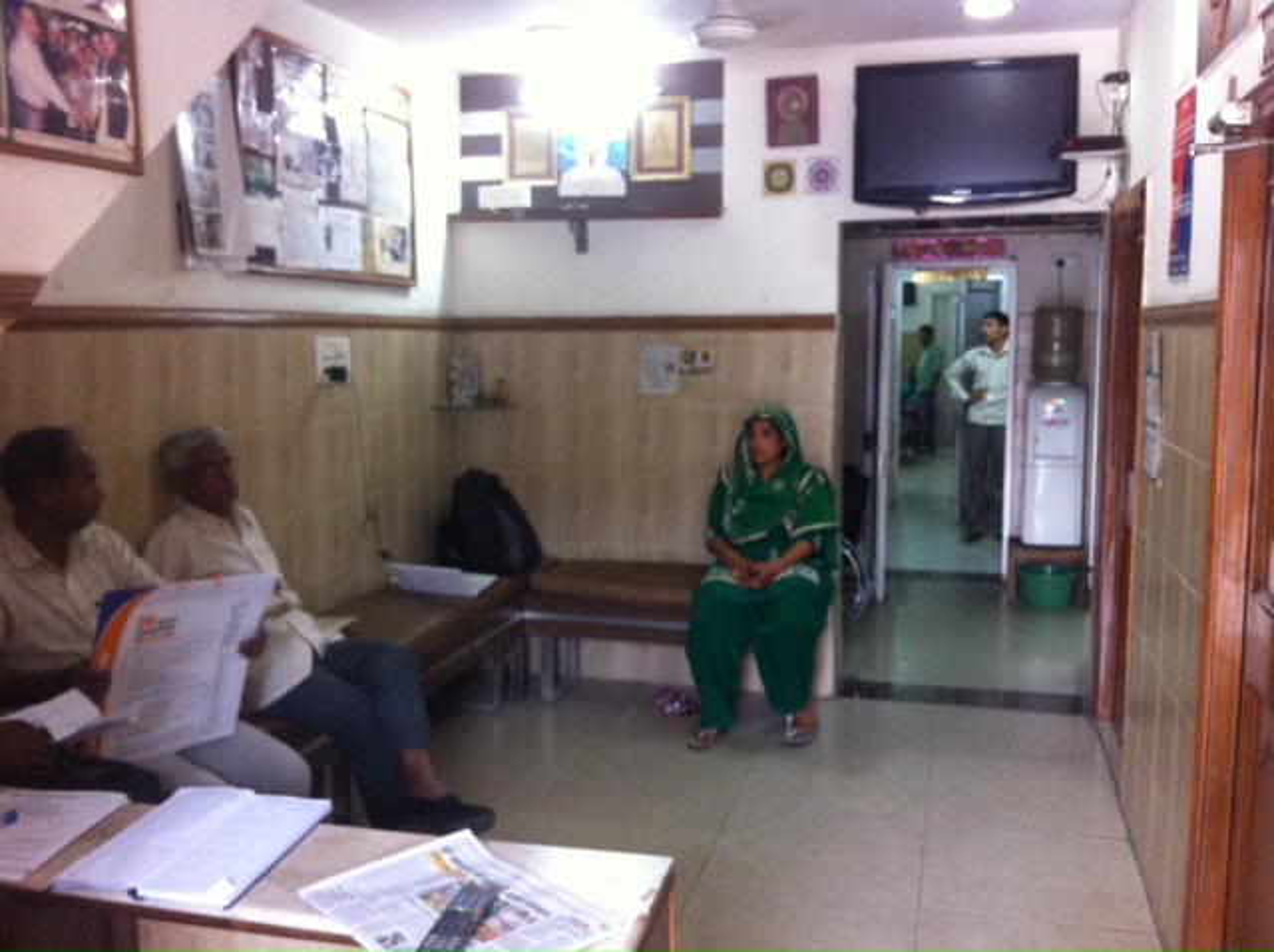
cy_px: 476
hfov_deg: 52.7
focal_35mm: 35
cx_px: 637
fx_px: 1286
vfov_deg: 40.6
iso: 250
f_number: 2.8
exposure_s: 1/17
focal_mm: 3.85
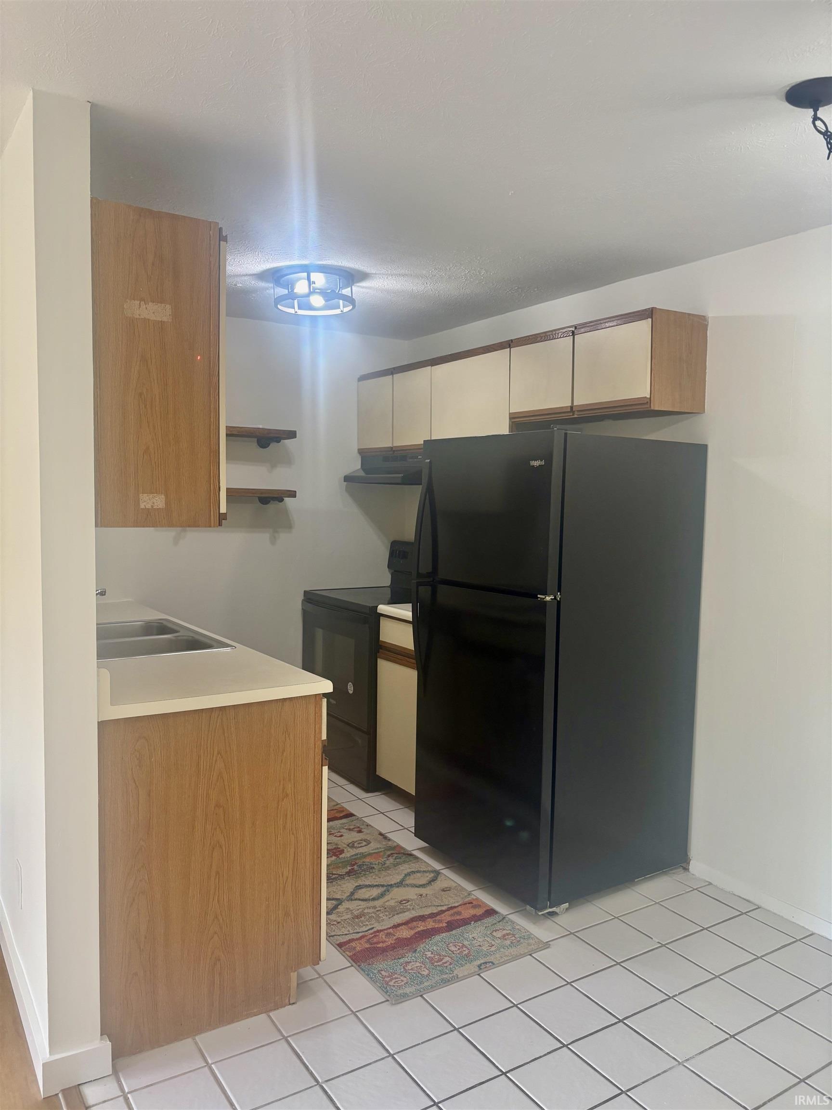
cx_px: 416
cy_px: 555
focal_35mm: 26
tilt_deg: -4.6
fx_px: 833
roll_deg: -1.1
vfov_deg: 67.3
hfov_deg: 53.1
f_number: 1.6
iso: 80
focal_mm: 5.96
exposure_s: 1/60
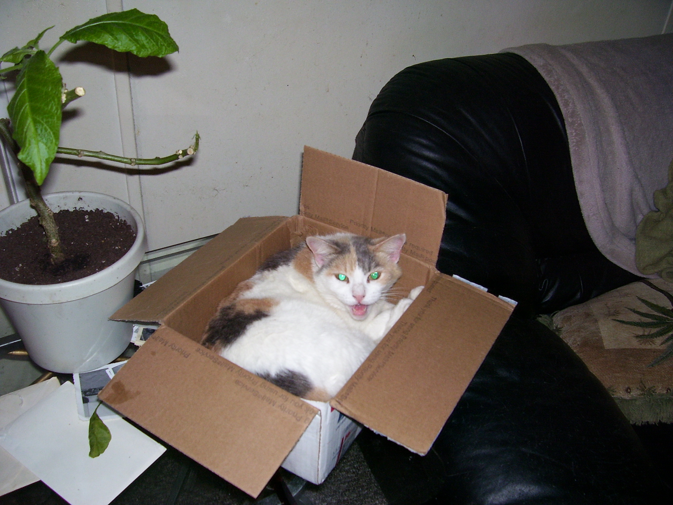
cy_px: 252
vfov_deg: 41.8
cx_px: 336
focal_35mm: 34
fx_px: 661
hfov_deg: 54.0
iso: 125
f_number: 2.7
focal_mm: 5.6
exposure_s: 1/60
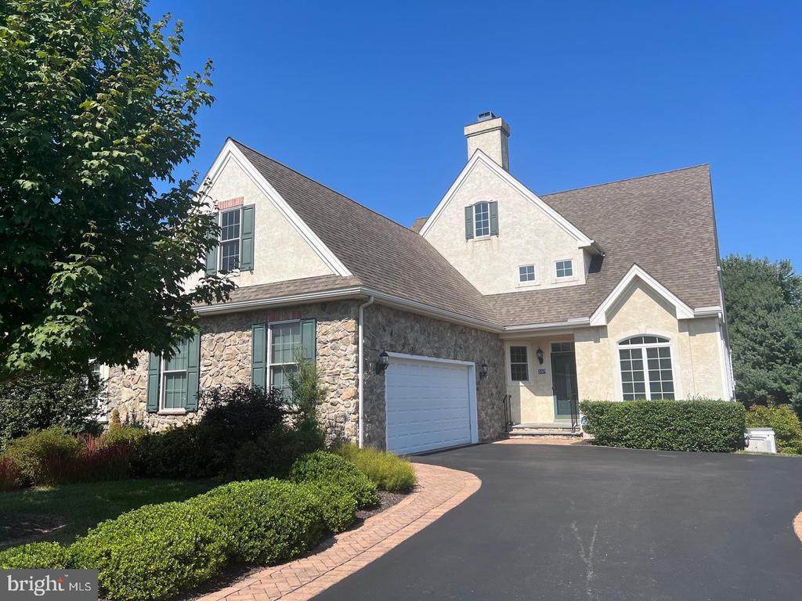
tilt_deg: +9.3
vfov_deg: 53.1
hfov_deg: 67.3
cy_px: 300
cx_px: 401
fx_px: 602
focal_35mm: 26
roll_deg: +1.5
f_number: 1.5
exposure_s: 1/5076
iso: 50
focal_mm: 5.7
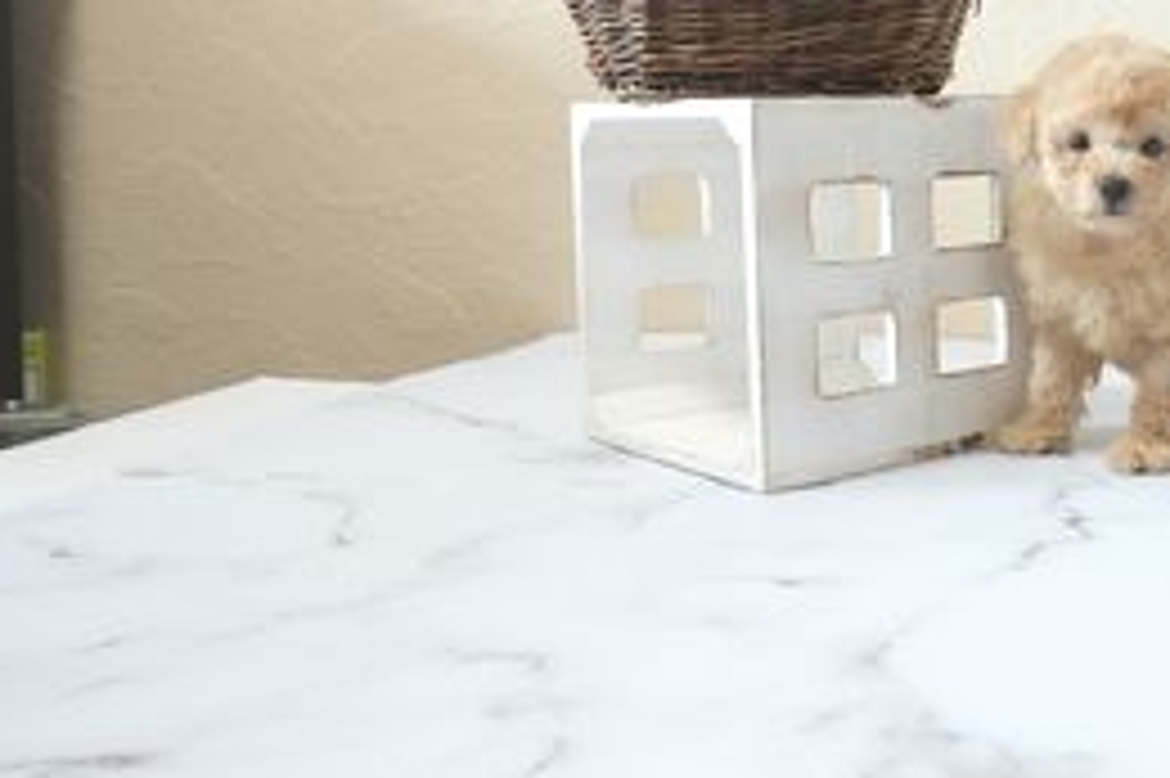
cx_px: 994
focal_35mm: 49
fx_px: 1590
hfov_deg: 38.3
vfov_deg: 27.1
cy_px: 173
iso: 3200
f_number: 6.3
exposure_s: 1/100
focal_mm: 17
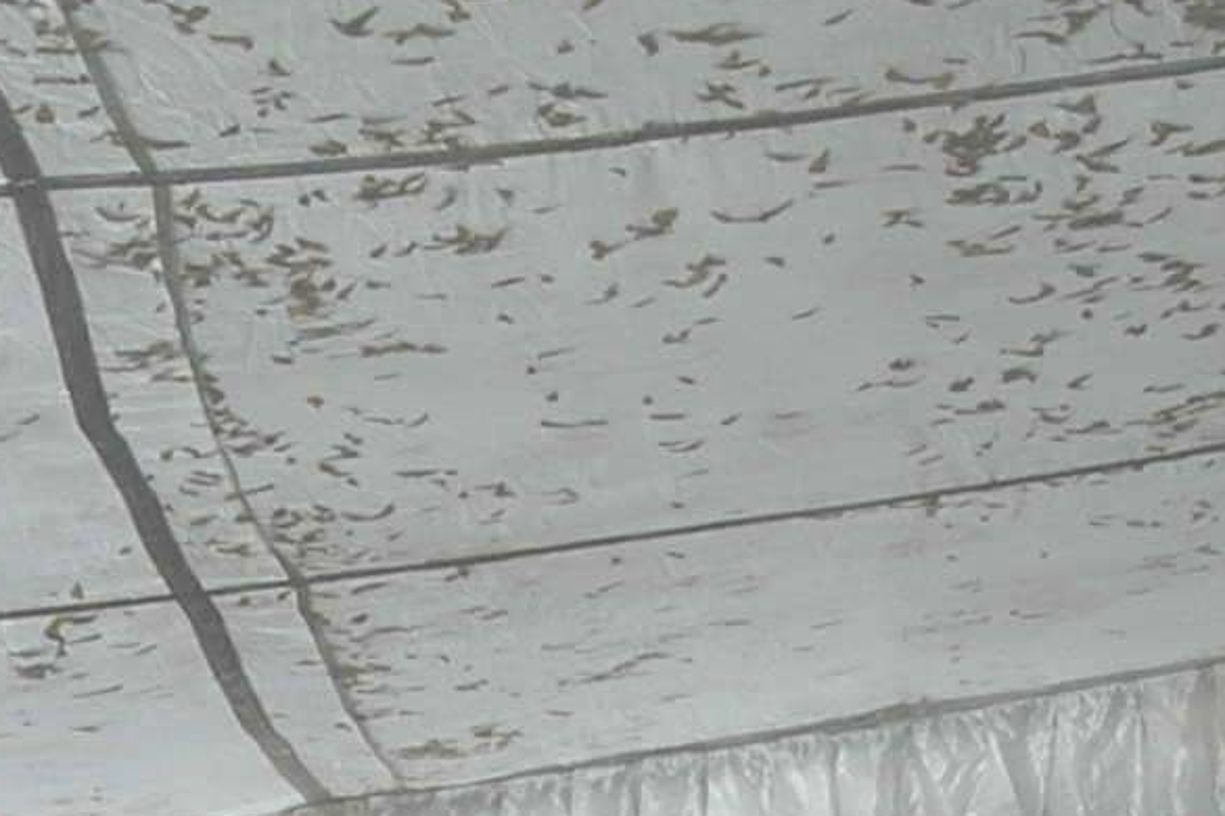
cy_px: 1529
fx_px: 8113
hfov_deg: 8.6
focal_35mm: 239
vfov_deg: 5.6
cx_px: 140
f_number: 10
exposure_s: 1/125
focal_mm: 31
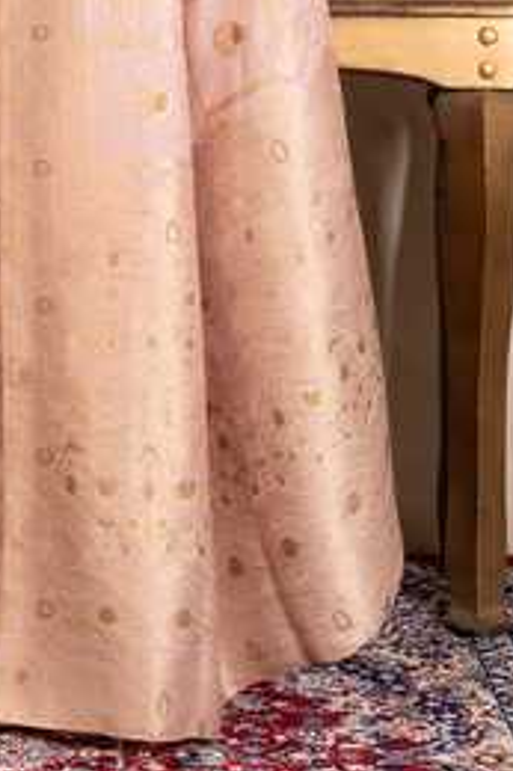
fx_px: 2162
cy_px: 16
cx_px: 68
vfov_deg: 19.7
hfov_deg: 13.4
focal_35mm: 101
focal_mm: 50
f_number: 13
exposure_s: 1/160
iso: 100
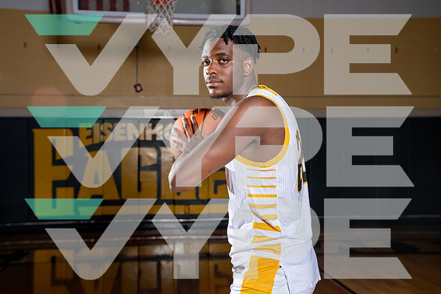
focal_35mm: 48
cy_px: 147
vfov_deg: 28.1
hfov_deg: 41.1
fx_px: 588
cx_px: 220
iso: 320
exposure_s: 1/200
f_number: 5.6
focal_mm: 48
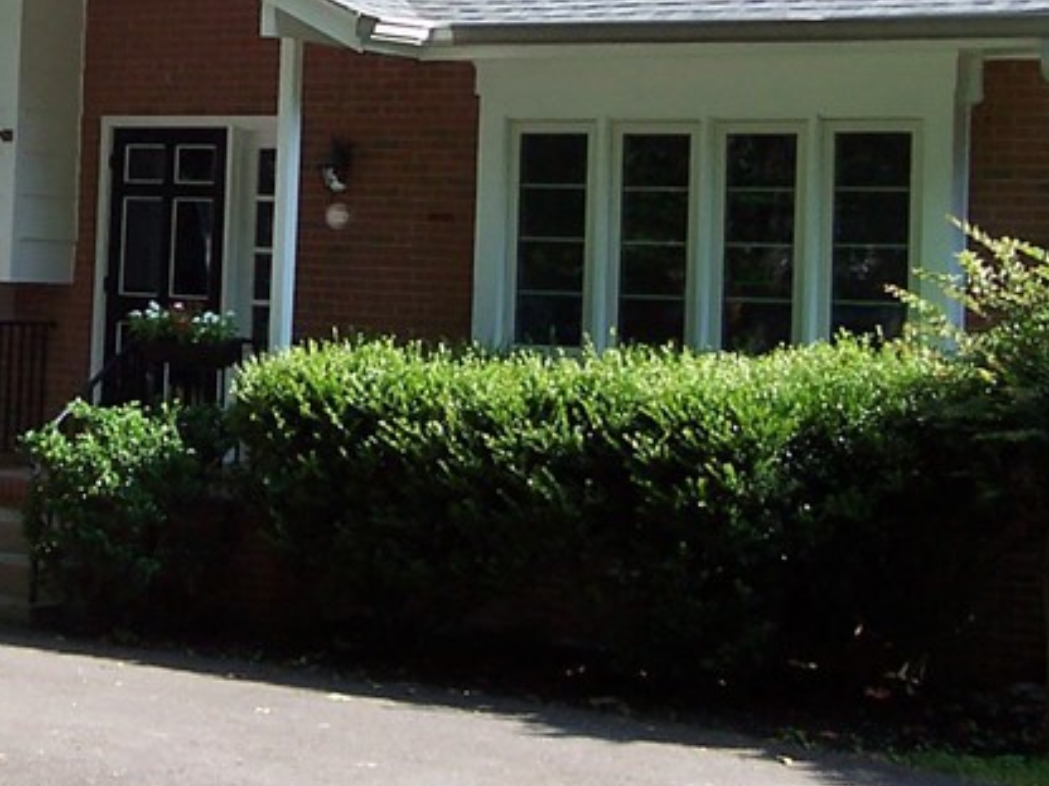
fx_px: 2758
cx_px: 209
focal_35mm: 91
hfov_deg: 21.3
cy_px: 118
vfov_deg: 16.1
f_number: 2.8
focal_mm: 5.6
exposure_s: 1/500
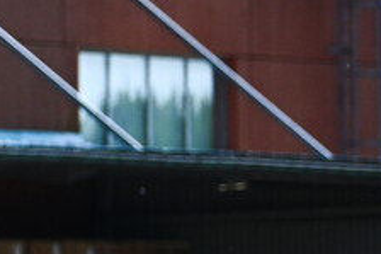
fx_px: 9814
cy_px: 401
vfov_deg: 1.5
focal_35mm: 928
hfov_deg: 2.2
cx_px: -878
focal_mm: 130
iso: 320
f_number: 2.8
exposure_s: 1/6400
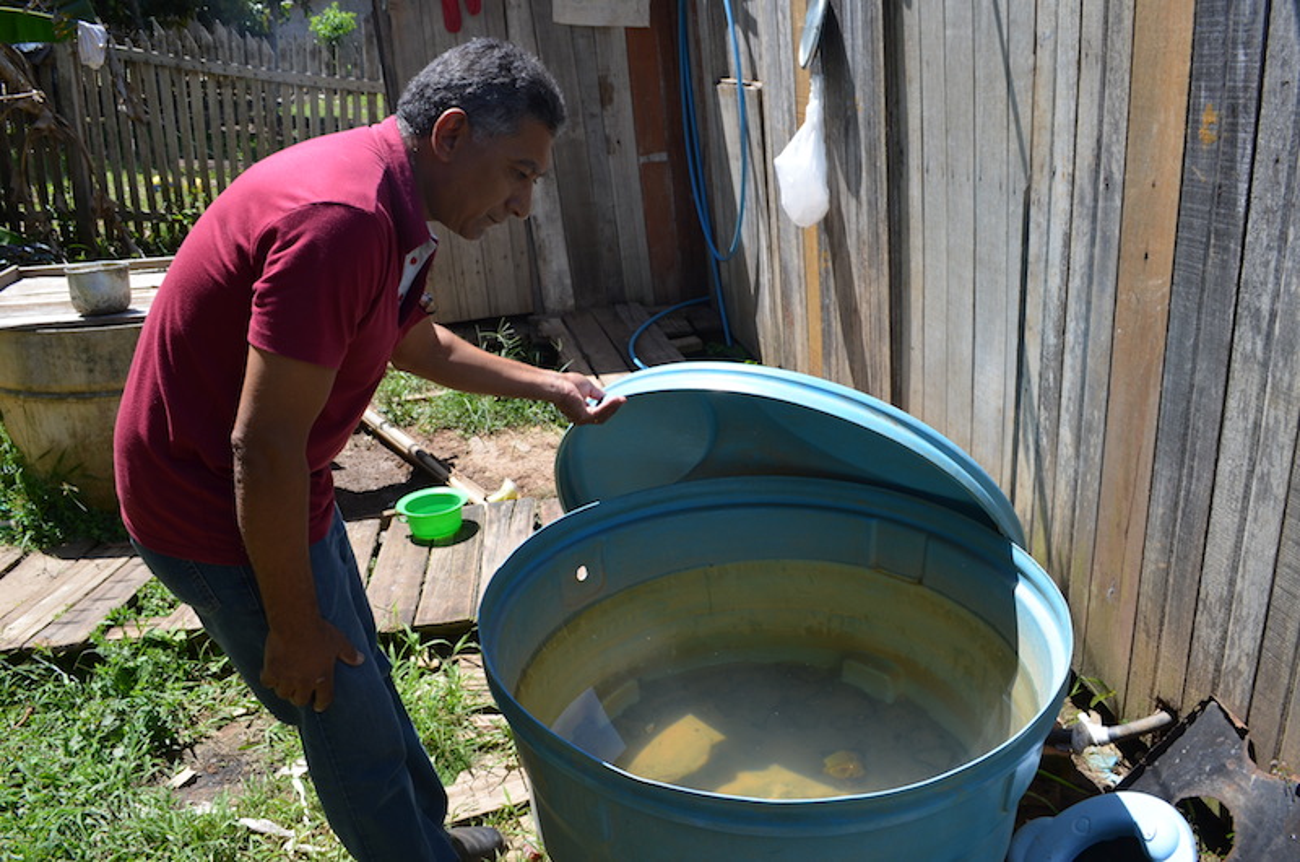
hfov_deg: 67.5
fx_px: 973
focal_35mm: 27
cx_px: 650
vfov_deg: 47.7
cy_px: 431
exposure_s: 1/250
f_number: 8
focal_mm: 18
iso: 160
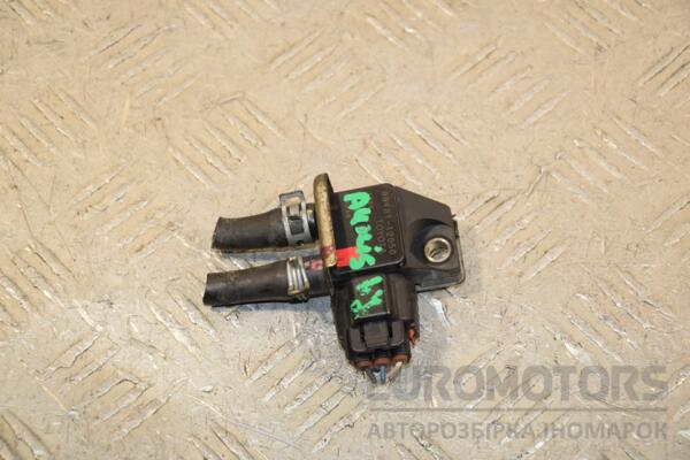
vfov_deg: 11.4
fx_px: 2300
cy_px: 230
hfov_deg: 17.1
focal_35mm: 120
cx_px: 345
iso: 800
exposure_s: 1/200
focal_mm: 80
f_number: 7.1
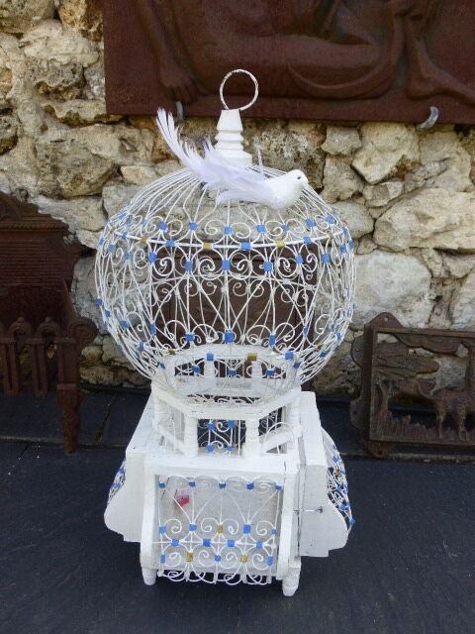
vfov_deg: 58.4
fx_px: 567
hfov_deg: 45.4
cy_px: 317
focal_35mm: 31
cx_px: 238
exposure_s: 1/200
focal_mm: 5.4
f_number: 3.6
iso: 100
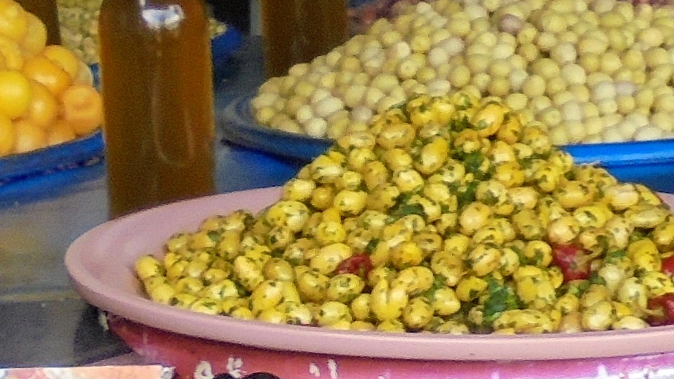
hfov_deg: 17.6
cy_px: 632
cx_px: 86
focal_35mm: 120
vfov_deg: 9.7
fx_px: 2145
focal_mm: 5.3
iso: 100
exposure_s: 1/40
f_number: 3.7
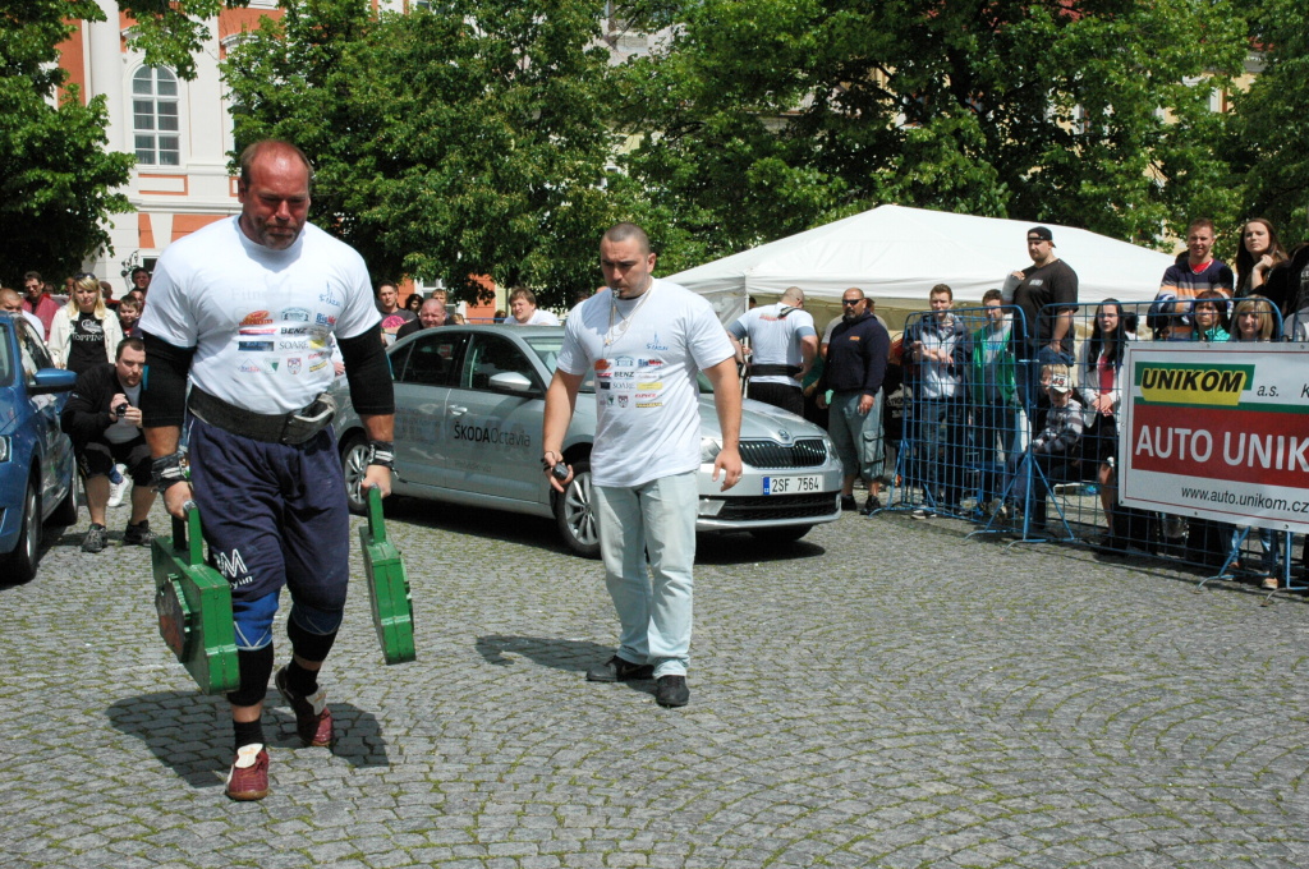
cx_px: 654
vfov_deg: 32.9
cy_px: 434
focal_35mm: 40
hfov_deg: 48.0
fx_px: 1471
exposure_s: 1/800
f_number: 14
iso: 500
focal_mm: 27
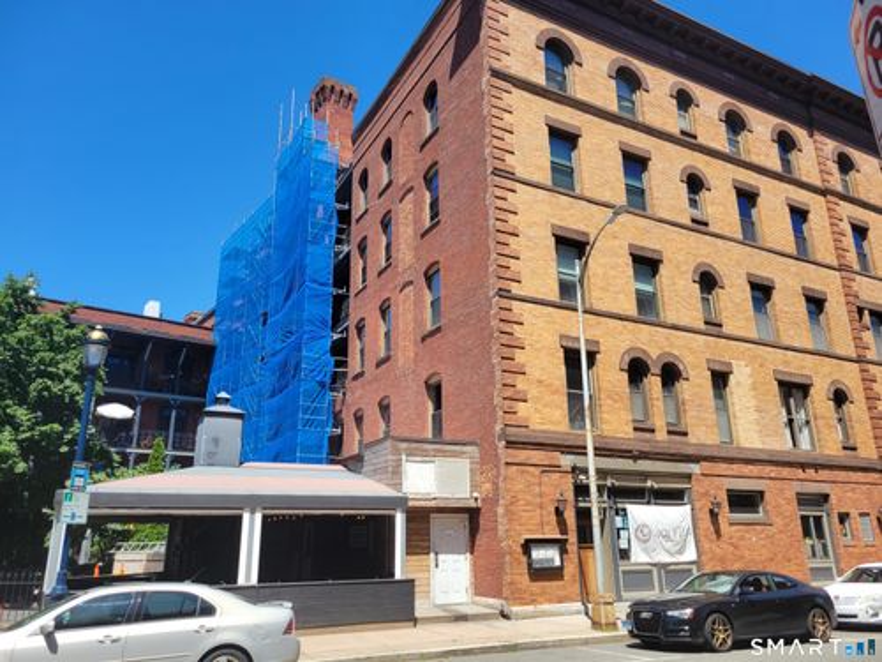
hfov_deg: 67.3
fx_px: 662
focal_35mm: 26
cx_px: 441
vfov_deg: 53.1
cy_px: 331
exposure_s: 1/1505
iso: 40
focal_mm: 5.4
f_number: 1.8
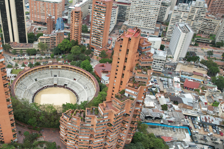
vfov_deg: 39.9
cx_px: 57
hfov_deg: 54.6
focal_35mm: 33
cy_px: 80
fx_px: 205
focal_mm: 8.38
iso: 120
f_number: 2.8
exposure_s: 1/1000
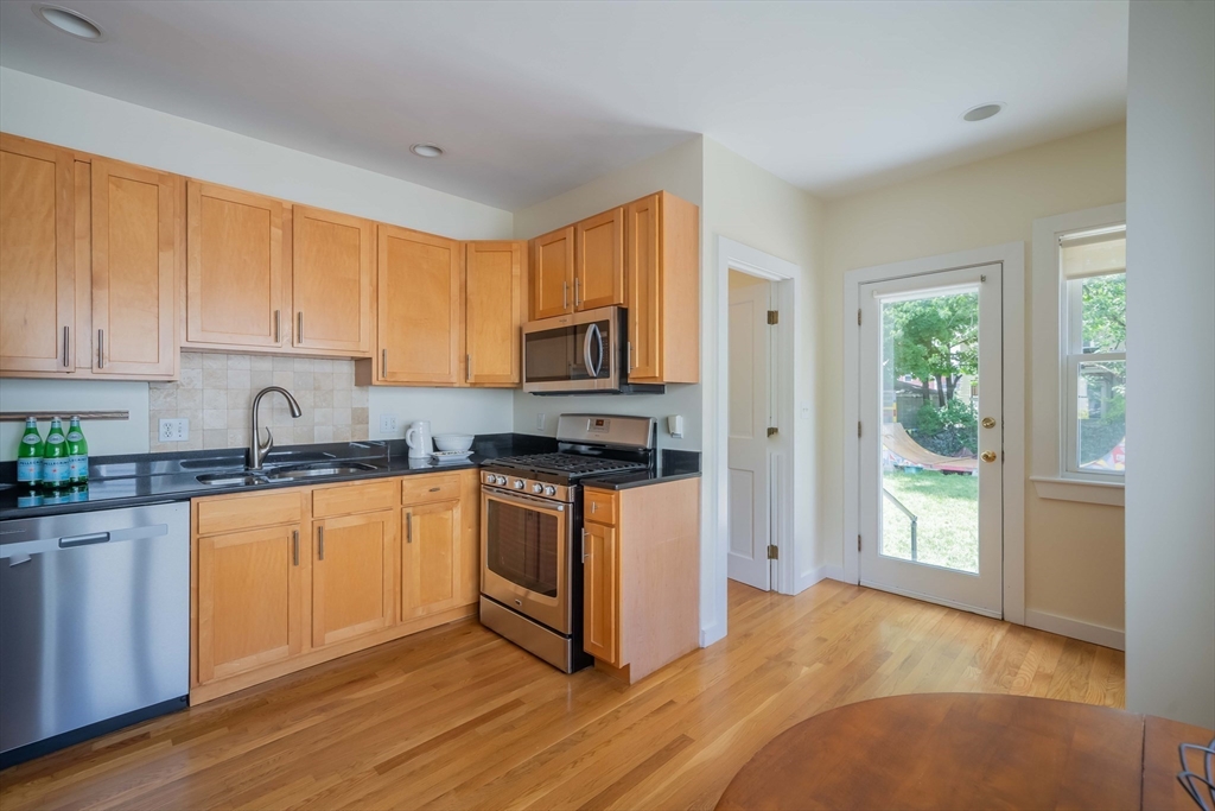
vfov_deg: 77.3
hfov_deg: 100.4
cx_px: 608
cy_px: 406
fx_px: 506
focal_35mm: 15
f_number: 7.1
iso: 800
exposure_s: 1/320
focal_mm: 15
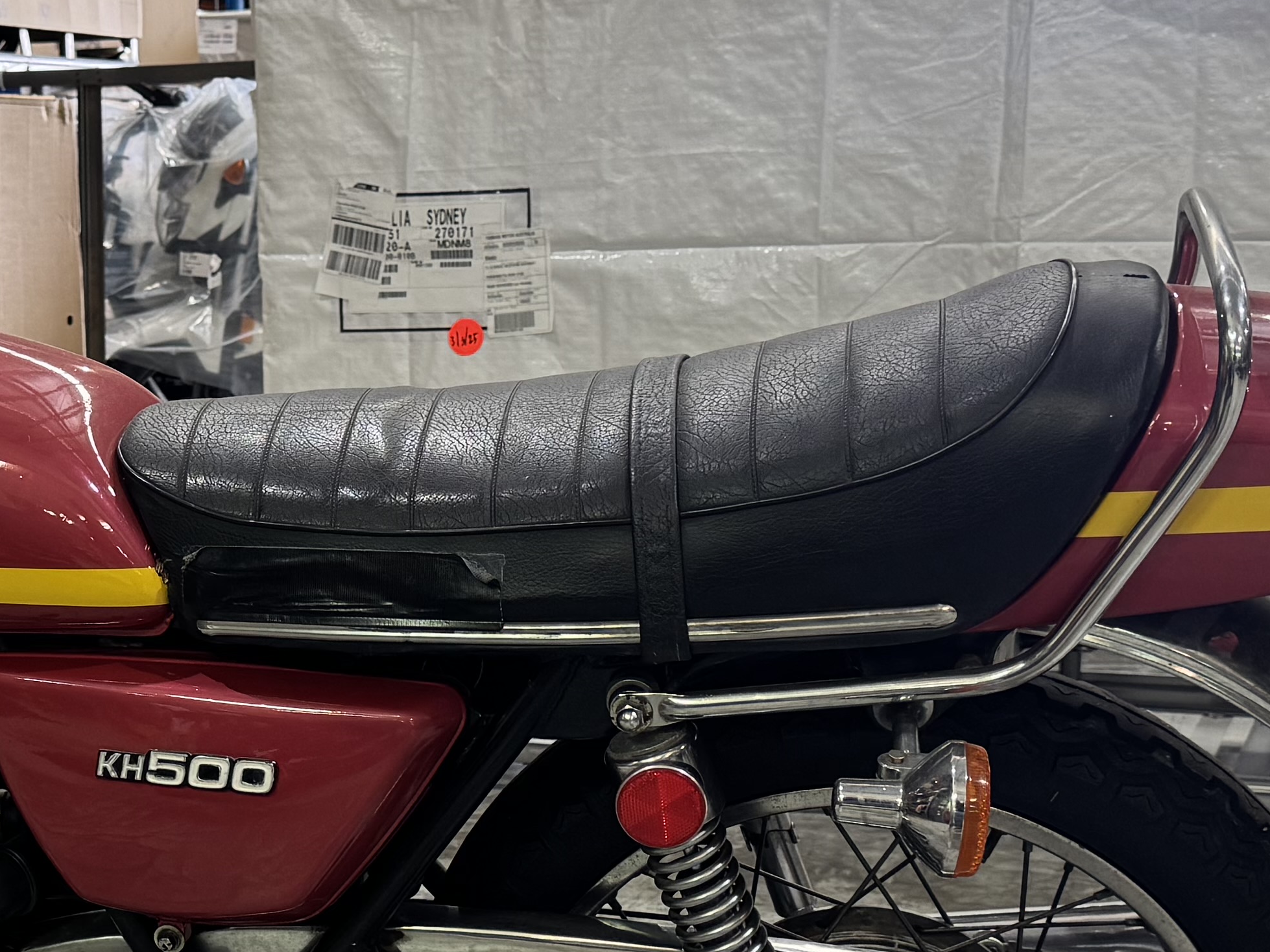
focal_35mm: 70
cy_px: 758
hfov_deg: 27.1
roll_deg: +0.9
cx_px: 222
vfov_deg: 20.8
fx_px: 2568
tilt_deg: -12.3
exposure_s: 1/100
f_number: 1.78
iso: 200
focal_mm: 6.76
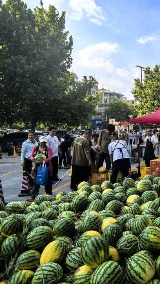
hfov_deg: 33.8
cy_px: 139
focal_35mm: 30
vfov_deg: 64.3
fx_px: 226
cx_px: 176
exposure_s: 1/890
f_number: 2.2
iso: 50
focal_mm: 1.95
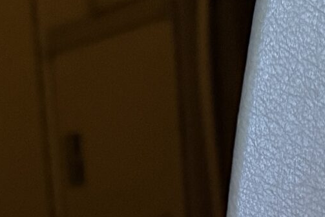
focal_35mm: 127
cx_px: 298
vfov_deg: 9.1
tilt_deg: -13.0
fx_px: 1146
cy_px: 604
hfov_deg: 15.9
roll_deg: +4.0
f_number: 1.78
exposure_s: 1/30
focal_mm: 6.76
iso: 1000
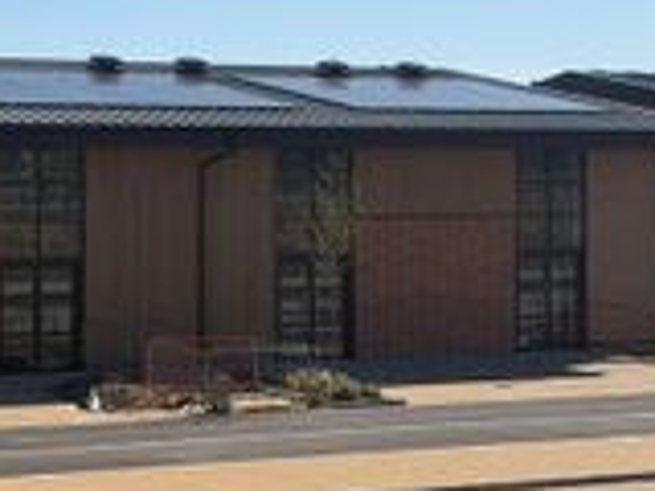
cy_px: 225
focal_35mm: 120
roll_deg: -0.1
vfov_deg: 12.3
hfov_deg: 16.3
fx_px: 2271
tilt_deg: -1.1
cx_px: 119
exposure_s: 1/7143
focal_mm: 6.76
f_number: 1.78
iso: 64
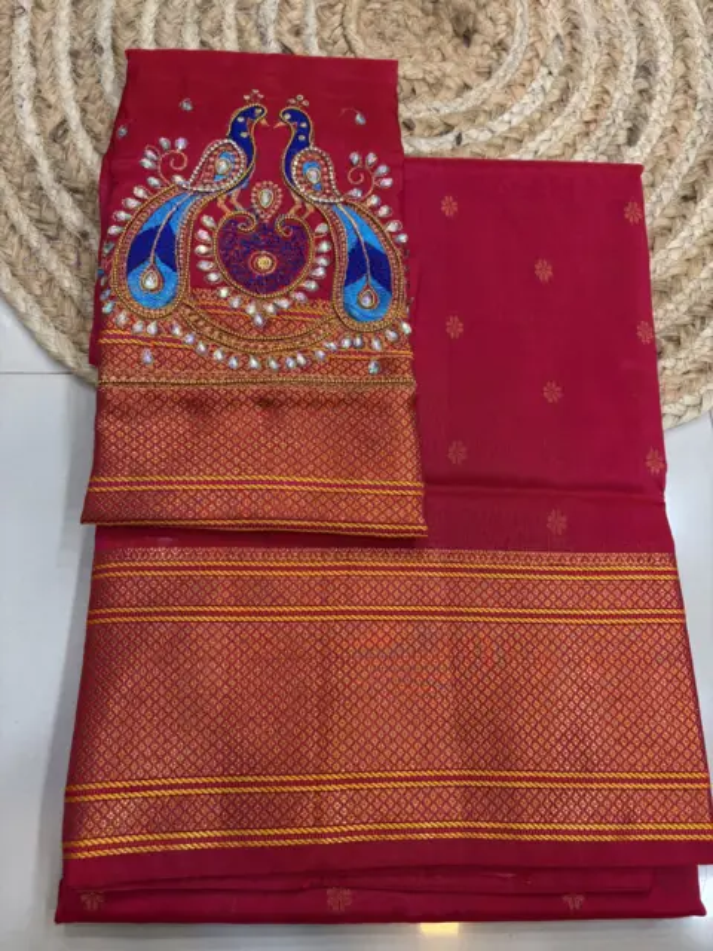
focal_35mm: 26
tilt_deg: -71.7
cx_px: 356
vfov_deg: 67.3
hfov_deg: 53.1
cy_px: 476
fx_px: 714
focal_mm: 5.96
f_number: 1.6
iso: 100
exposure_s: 1/50
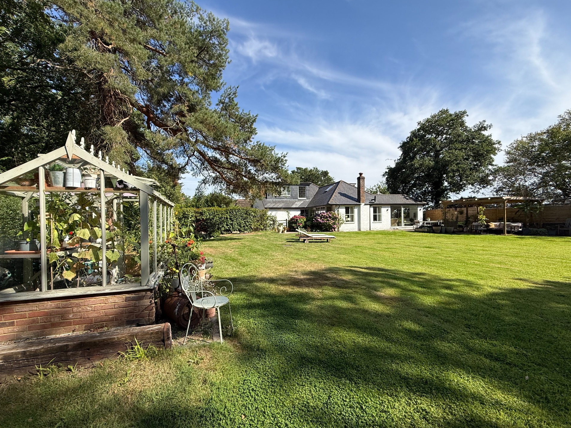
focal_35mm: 15
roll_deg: +0.8
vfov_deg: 81.7
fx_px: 247
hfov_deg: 98.1
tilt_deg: +0.7
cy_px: 223
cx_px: 273
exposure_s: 1/1656
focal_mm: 2.22
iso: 50
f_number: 2.2
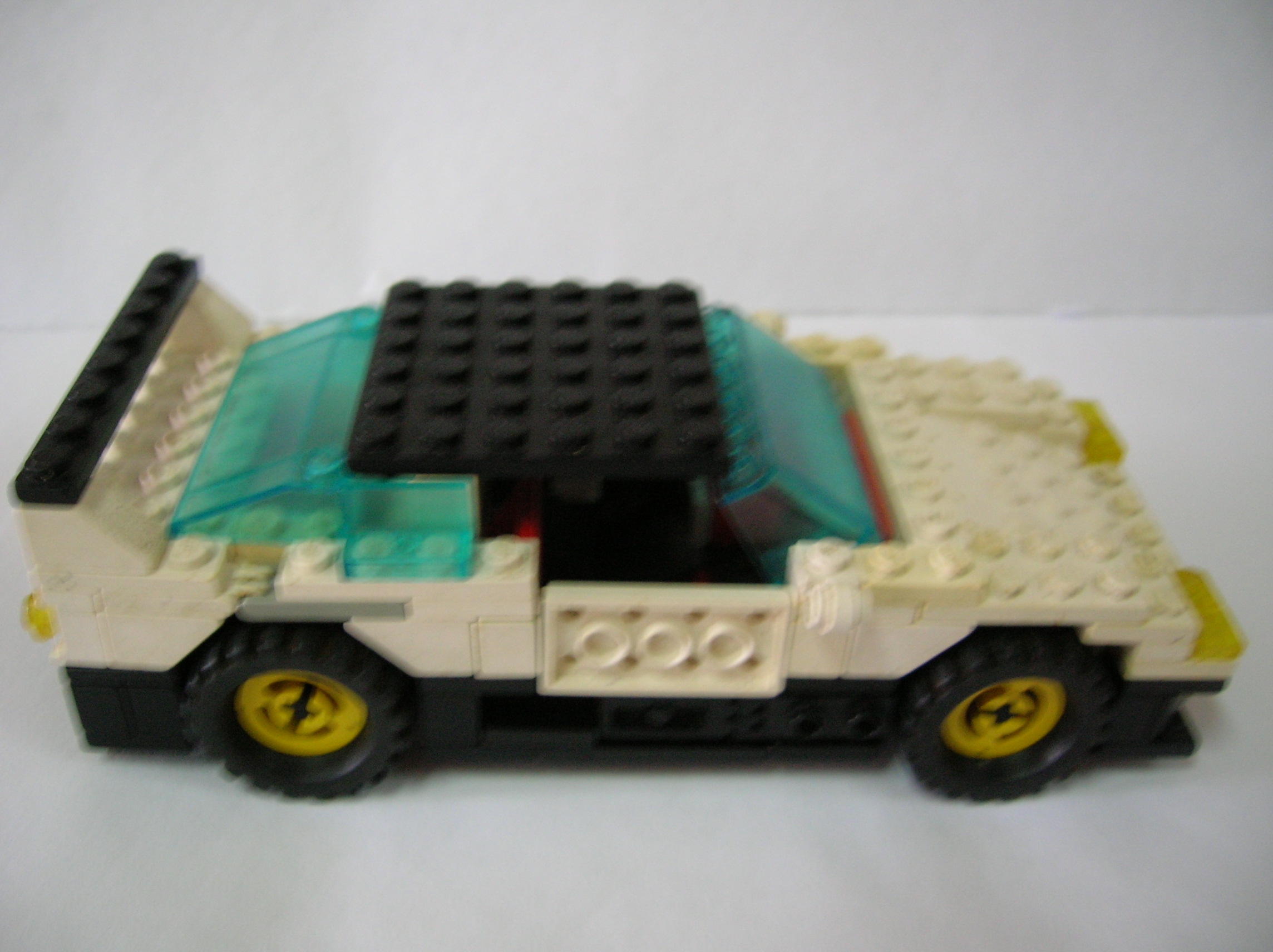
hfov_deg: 54.0
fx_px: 1249
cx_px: 636
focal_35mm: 34
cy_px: 476
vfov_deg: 41.7
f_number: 2.9
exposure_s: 1/9
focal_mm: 5.7
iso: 100
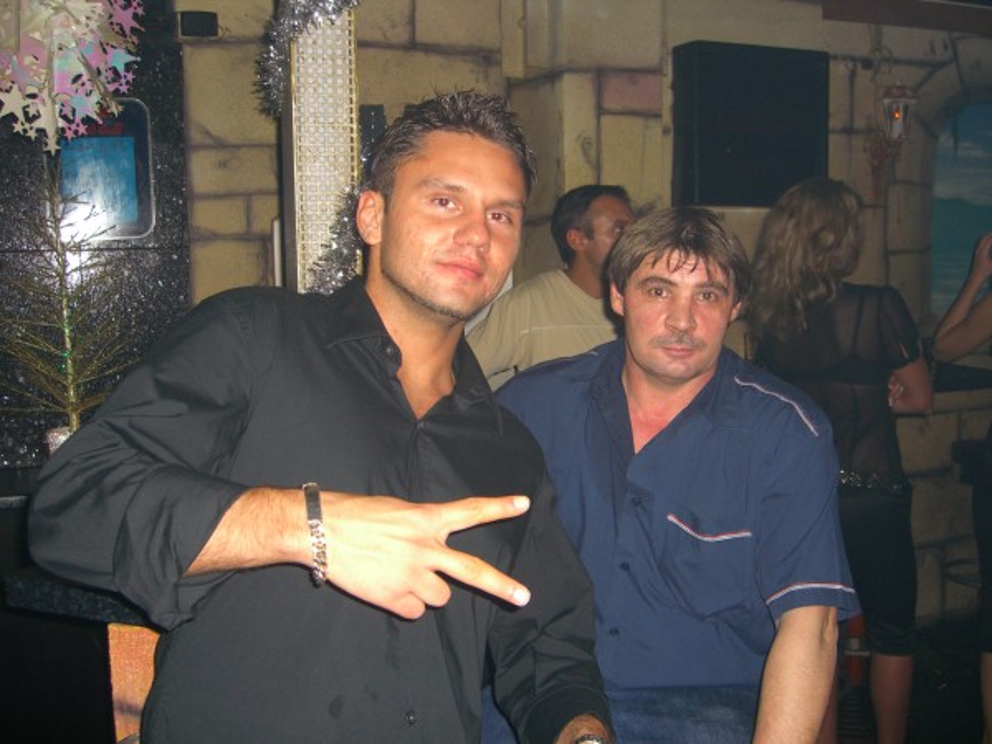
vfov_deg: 37.7
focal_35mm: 38
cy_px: 372
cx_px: 496
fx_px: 1089
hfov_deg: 49.0
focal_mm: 7.9
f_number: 2.8
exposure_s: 1/60
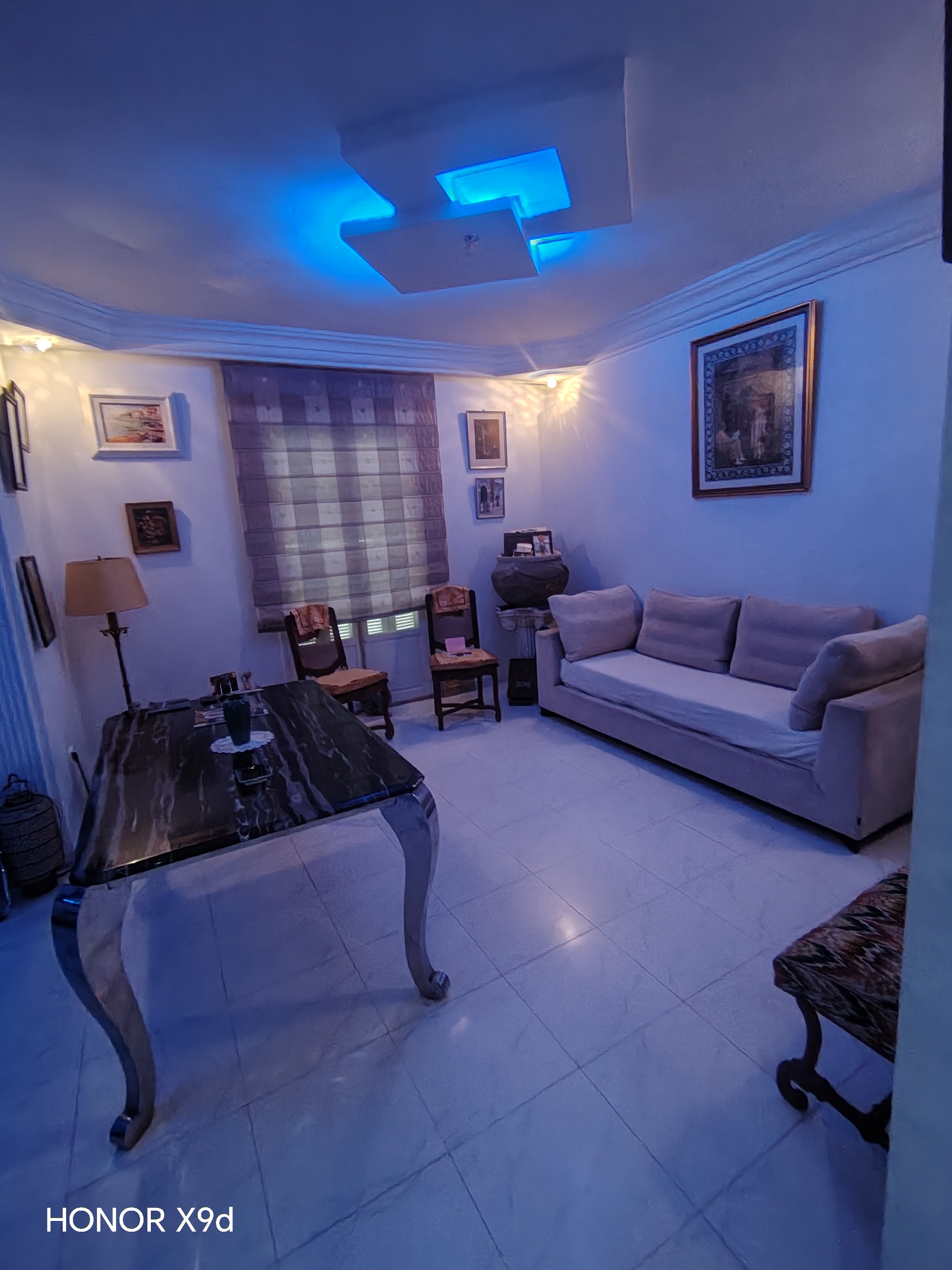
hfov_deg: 74.7
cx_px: 476
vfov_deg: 91.0
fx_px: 623
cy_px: 635
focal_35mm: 17
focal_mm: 1.42
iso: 752
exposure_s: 1/20
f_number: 2.2
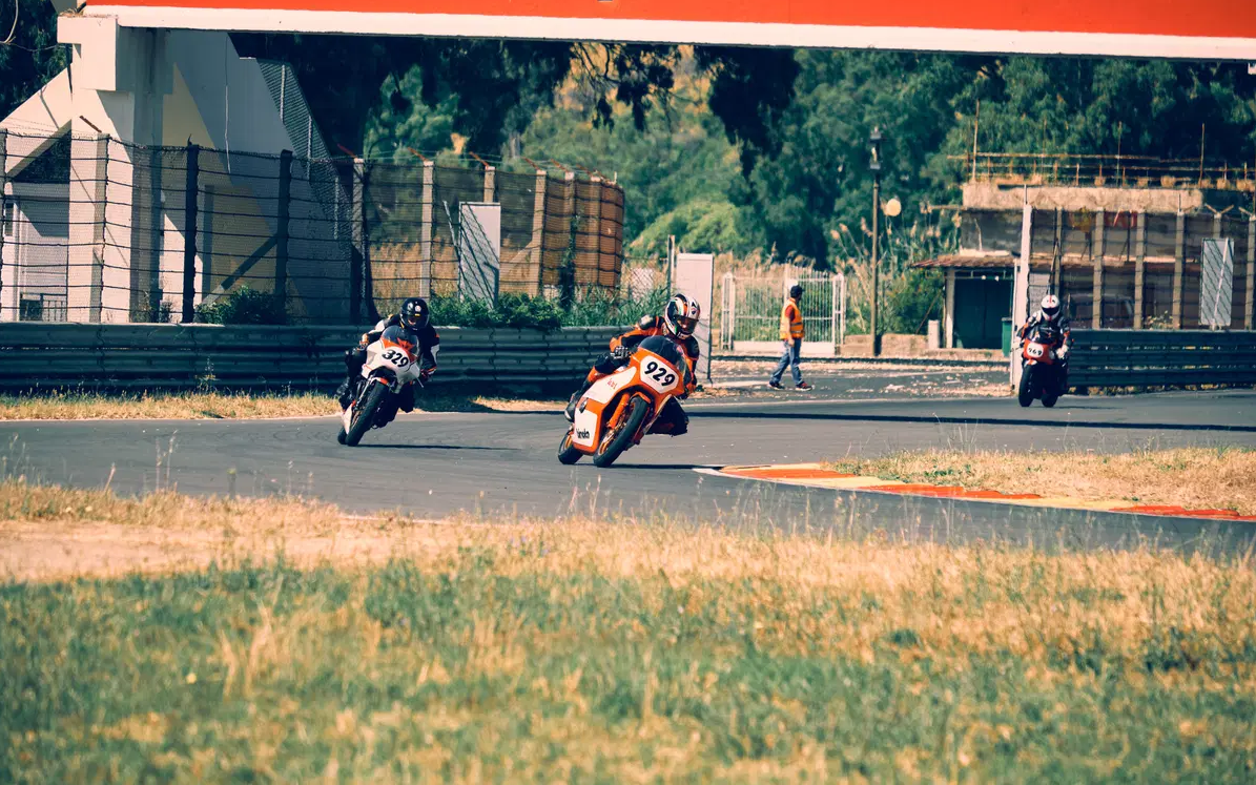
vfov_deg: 4.3
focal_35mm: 307
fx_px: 10509
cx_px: 626
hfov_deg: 6.8
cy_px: 381
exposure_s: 1/1000
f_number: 5.6
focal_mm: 200
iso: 200
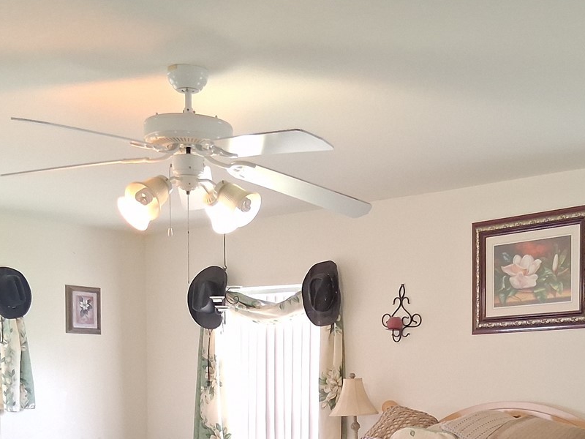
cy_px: 435
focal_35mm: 52
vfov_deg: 26.6
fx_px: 879
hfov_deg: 36.8
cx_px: 312
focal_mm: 3.98
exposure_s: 1/120
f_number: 1.8
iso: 25
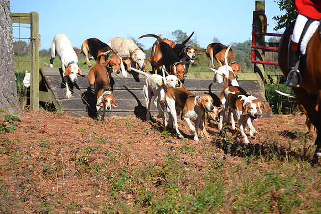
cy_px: 107
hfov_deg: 13.4
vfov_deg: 9.0
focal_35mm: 153
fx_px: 1365
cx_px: 160
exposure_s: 1/1600
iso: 400
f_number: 5.6
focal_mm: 102
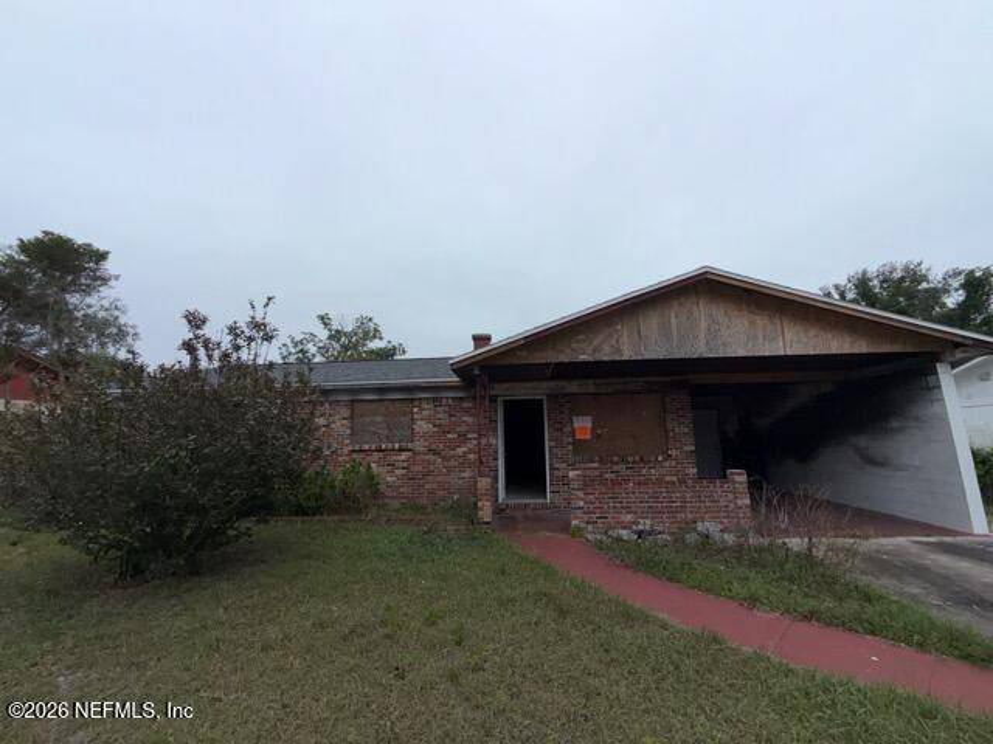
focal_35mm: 14
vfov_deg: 85.7
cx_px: 496
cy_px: 372
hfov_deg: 102.1
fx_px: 402
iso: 16
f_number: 2.2
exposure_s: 1/1145
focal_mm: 2.22
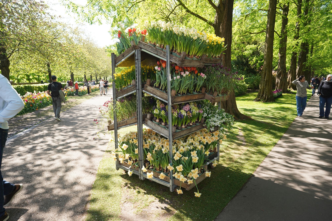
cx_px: 166
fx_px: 221
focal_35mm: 24
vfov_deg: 53.1
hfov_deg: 73.7
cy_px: 110
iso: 100
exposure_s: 1/100
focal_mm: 24
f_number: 5.6
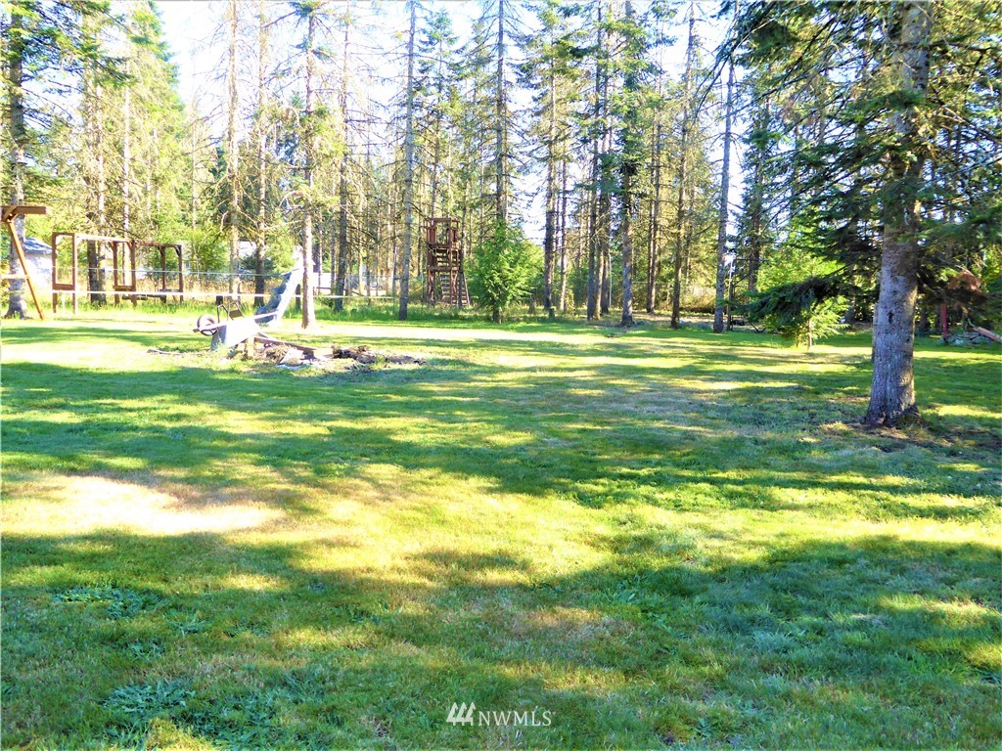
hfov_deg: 56.8
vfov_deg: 44.2
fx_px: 926
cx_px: 501
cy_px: 376
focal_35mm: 32
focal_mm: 5.4
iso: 100
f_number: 3.5
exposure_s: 1/100
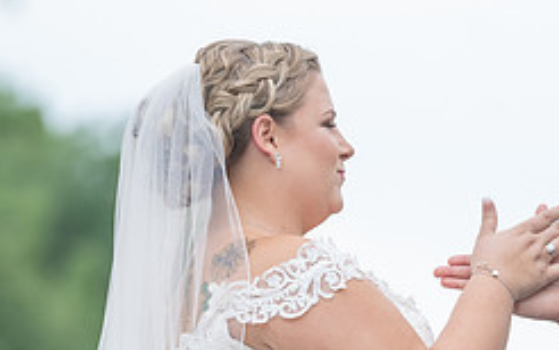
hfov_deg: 4.2
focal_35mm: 502
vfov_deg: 2.6
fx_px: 7651
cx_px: 547
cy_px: 301
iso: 160
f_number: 4
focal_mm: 198
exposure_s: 1/200
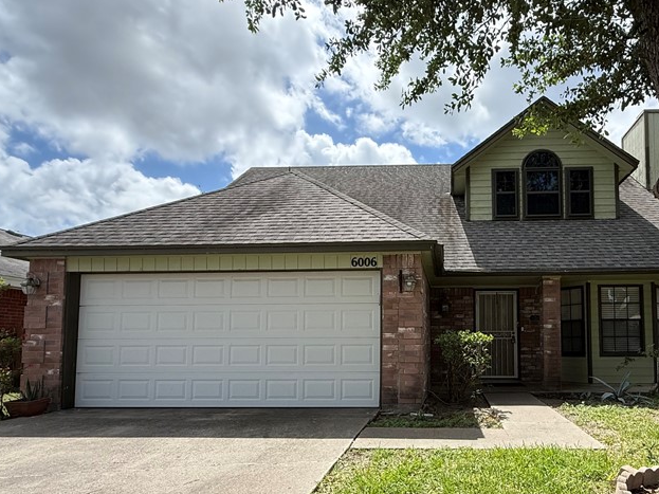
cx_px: 435
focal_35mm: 23
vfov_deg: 57.9
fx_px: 438
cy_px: 317
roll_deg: +0.5
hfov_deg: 71.9
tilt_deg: +3.4
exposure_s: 1/1795
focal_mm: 2.22
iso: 64
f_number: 2.2
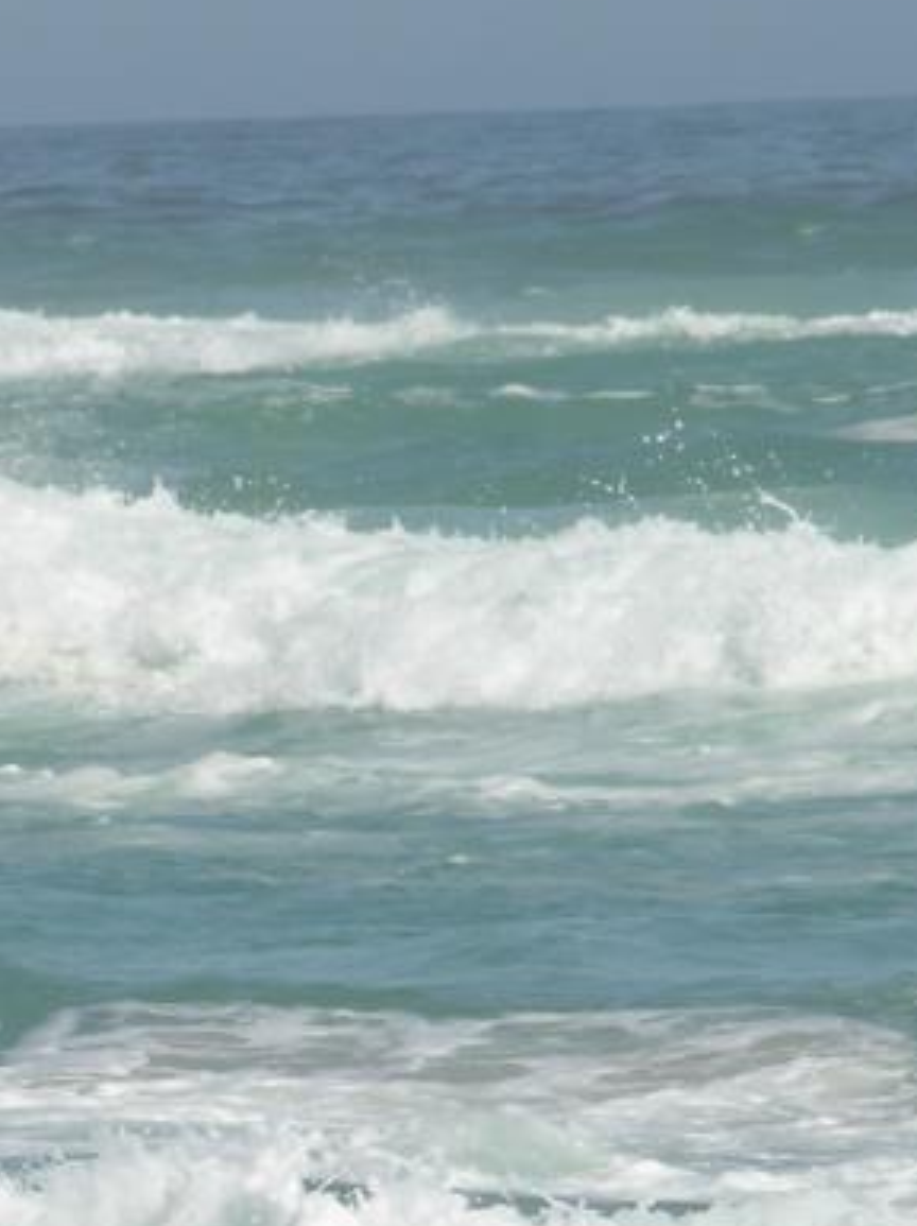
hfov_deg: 2.0
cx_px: 557
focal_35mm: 743
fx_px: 26287
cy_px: 1223
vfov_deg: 2.7
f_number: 7.5
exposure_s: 1/214
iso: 50
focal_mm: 71
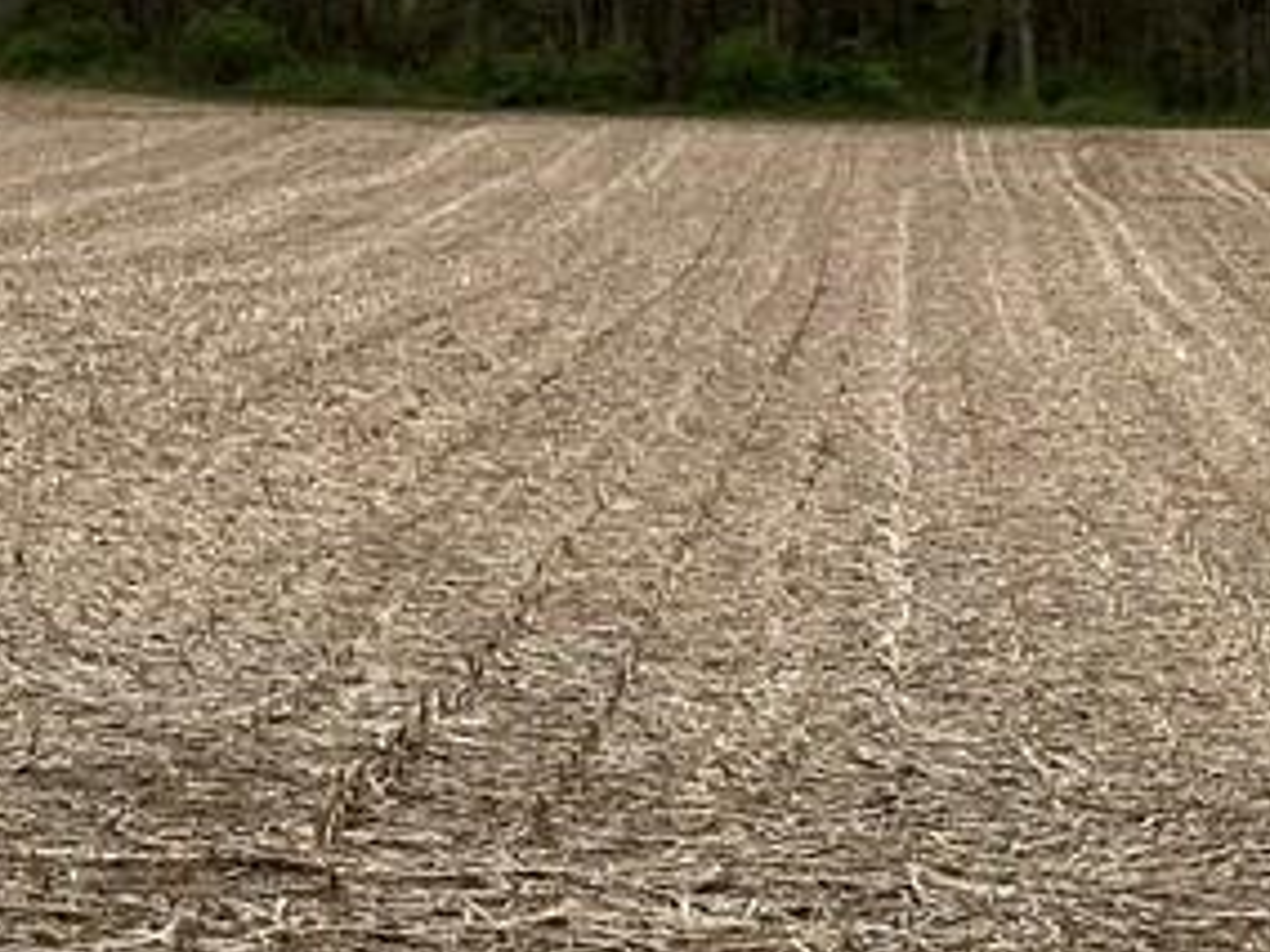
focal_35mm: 173
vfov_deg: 8.5
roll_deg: +1.0
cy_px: 45
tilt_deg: -0.9
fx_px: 6347
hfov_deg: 11.3
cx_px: 1252
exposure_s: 1/5263
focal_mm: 6.86
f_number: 1.78
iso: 64
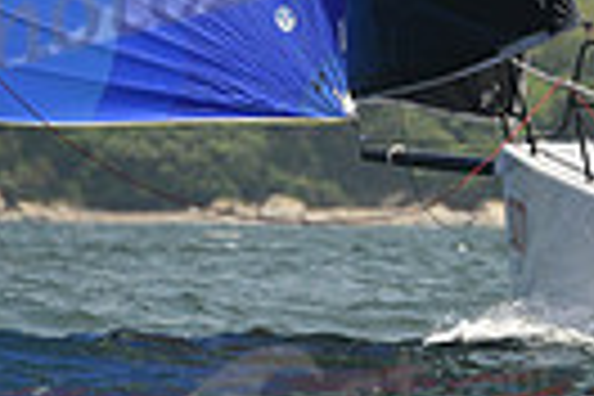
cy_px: 142
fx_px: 14535
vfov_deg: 1.6
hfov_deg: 2.3
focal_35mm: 881
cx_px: 788
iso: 400
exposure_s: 1/8000
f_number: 4
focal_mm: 200
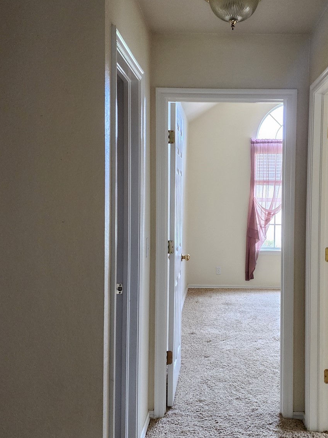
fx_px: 493
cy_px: 206
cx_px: 219
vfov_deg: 47.8
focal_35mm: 39
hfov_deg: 36.4
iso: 320
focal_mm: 6.4
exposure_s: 1/120
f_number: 1.8
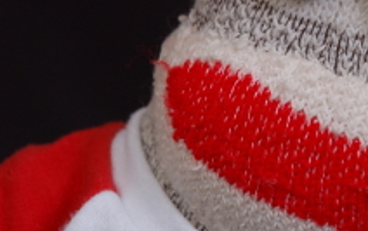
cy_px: 28
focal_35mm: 612
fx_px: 6144
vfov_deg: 2.2
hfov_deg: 3.4
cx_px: 352
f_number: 10
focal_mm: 200
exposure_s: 1/500
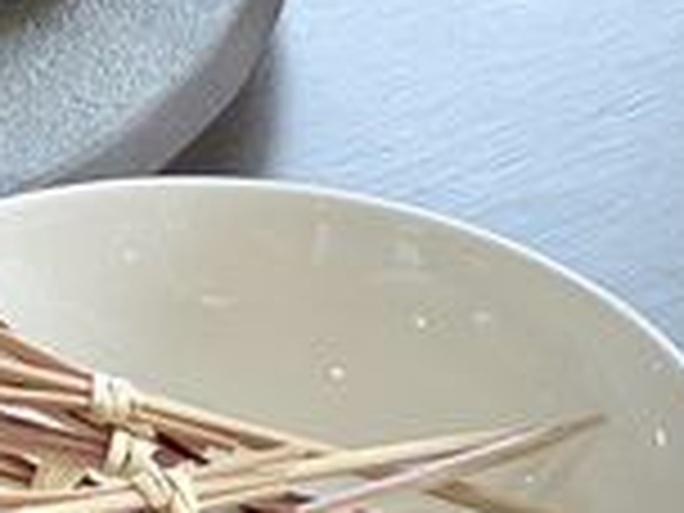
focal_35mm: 303
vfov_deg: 4.9
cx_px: -284
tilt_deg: -28.7
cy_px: -234
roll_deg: -0.6
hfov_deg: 6.5
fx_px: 5987
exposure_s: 1/120
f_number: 2.8
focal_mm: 9
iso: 125
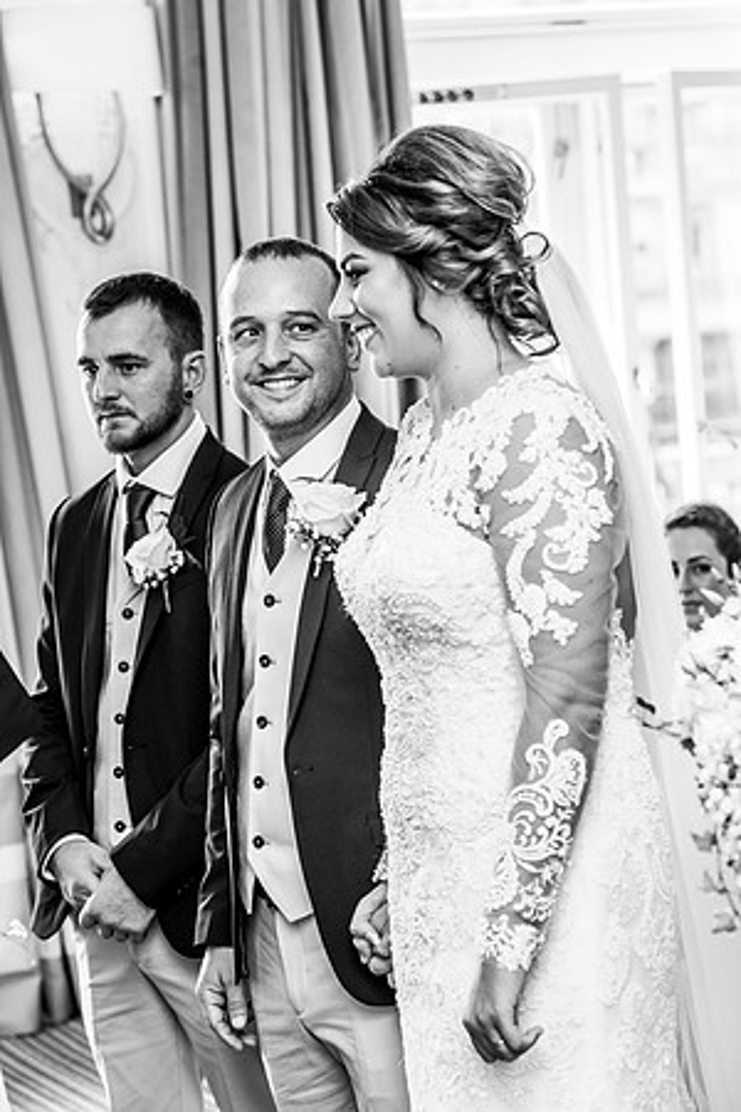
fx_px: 3396
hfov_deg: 12.5
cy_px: 556
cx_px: 370
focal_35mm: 110
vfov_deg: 18.6
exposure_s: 1/200
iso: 500
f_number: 5.6
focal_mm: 110
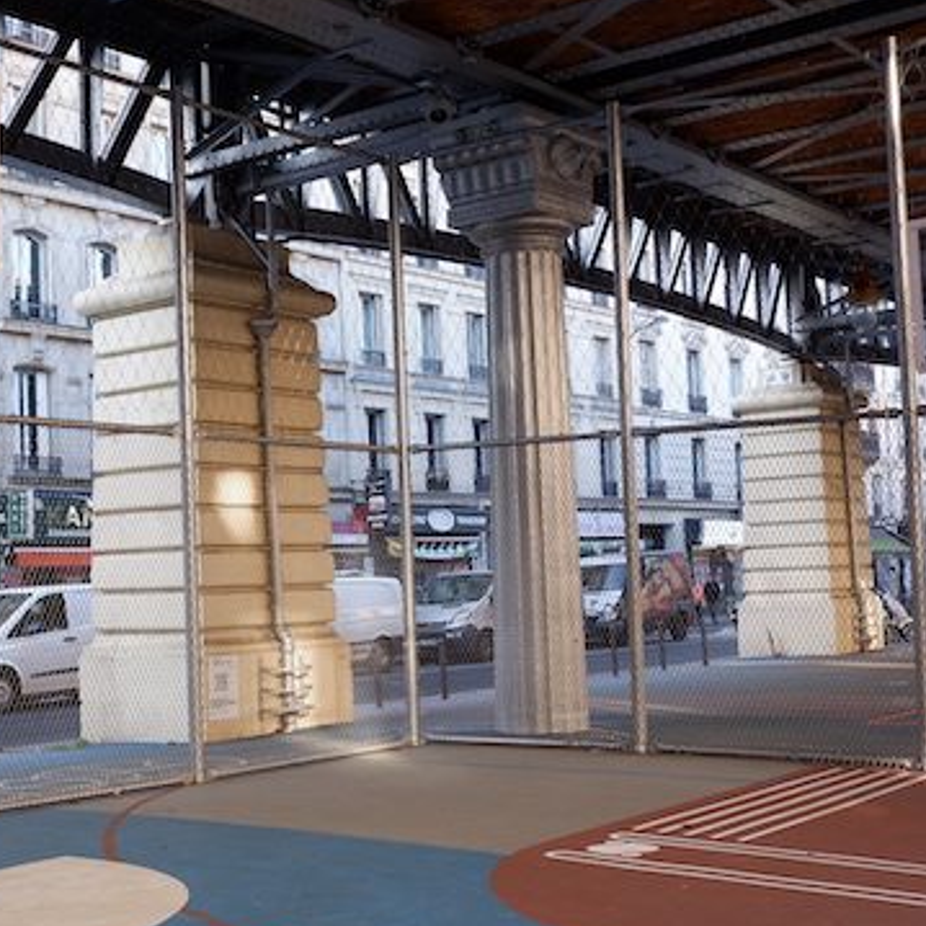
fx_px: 1513
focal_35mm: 50
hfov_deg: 33.8
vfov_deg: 34.0
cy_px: 512
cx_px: 333
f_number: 4.2
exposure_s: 1/85
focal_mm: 22.1
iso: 200
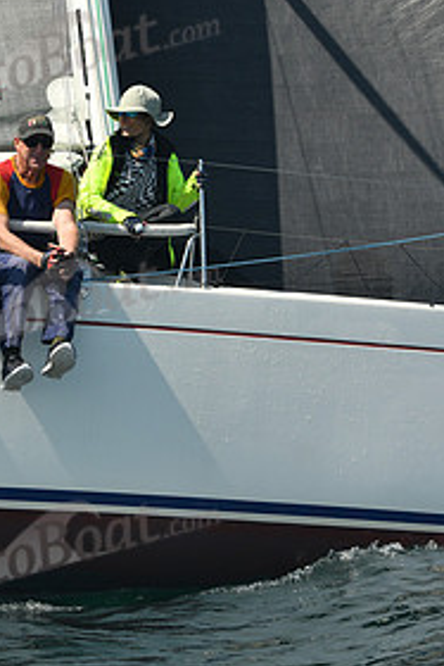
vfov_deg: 14.1
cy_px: 218
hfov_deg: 9.2
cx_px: -235
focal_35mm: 145
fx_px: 2679
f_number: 7.1
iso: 320
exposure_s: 1/640
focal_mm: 70
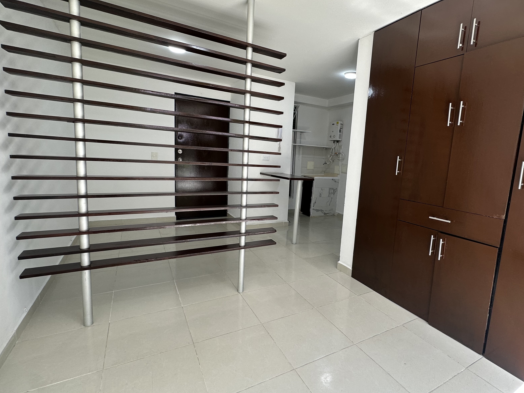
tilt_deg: -7.0
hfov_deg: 87.3
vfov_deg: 71.6
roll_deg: -4.7
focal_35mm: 18
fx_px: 272
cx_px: 296
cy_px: 195
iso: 50
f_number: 2.2
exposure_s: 1/99
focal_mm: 2.22
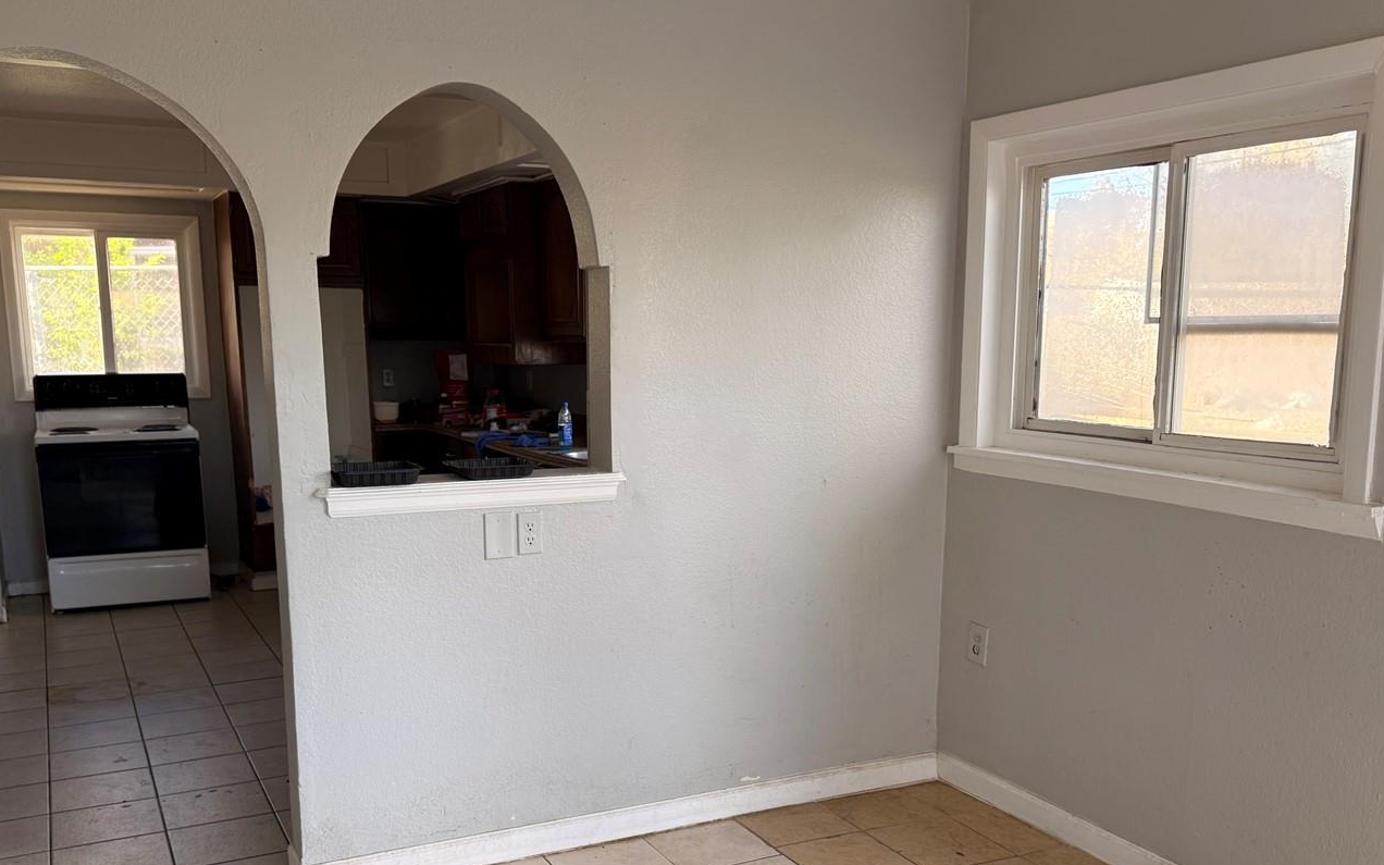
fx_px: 1207
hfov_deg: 59.6
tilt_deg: -10.0
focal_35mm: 32
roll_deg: +0.1
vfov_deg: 39.1
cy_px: 558
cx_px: 656
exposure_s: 1/219
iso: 100
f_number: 1.78
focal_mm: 6.76
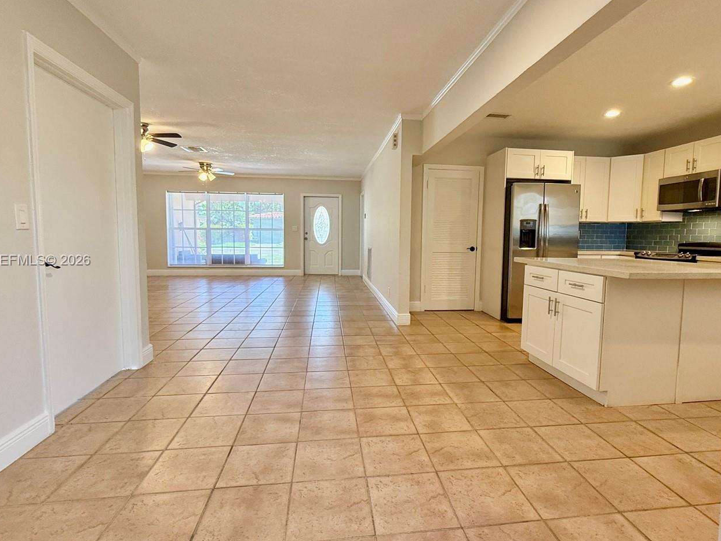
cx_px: 373
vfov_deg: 71.6
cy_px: 261
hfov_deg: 87.7
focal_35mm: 18
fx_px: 375
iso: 250
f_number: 2.2
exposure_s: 1/120
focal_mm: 2.22
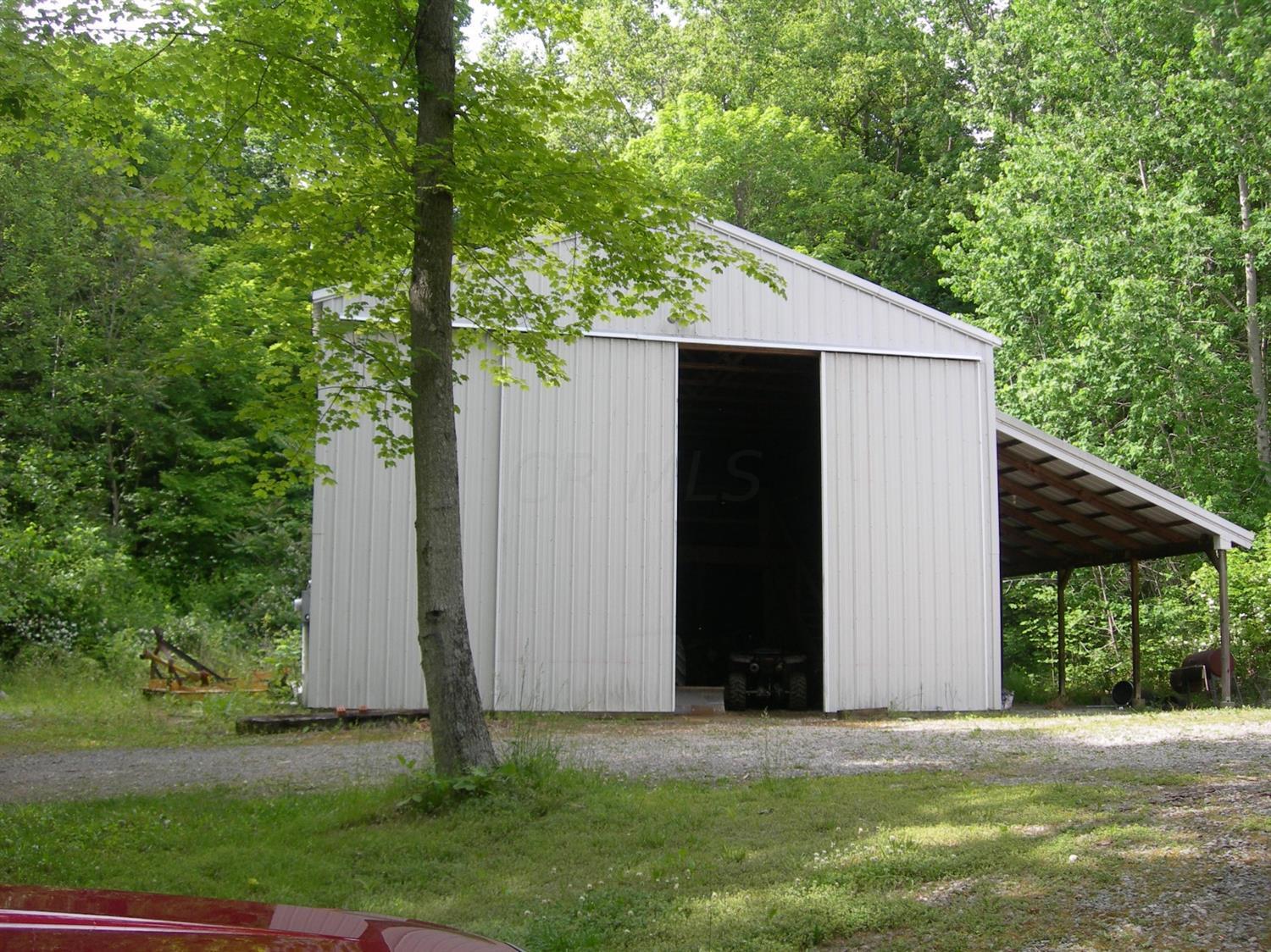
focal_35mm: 38
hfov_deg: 49.0
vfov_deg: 37.7
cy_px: 476
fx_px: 1395
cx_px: 636
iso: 50
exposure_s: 1/232
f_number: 2.8
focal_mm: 7.8
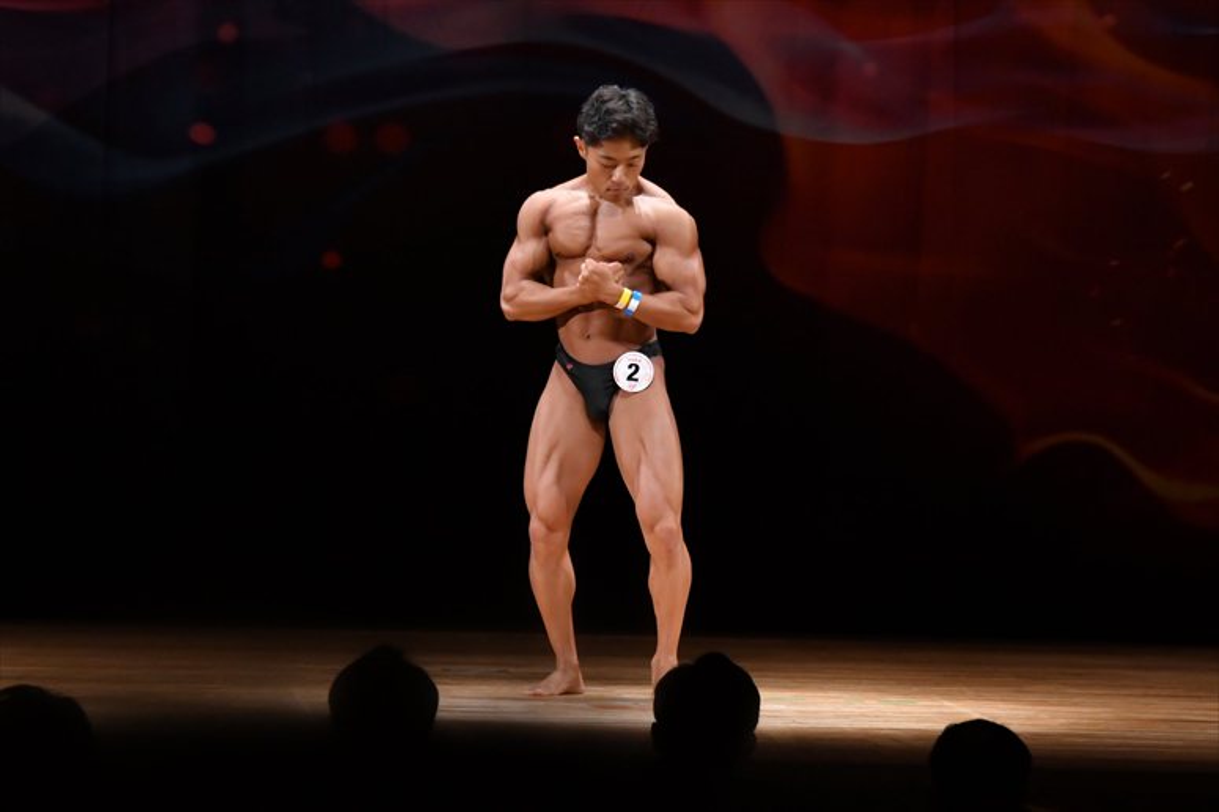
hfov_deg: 8.6
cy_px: 406
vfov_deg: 5.7
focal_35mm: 240
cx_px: 610
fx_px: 8123
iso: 3200
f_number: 5.6
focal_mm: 160
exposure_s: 1/400
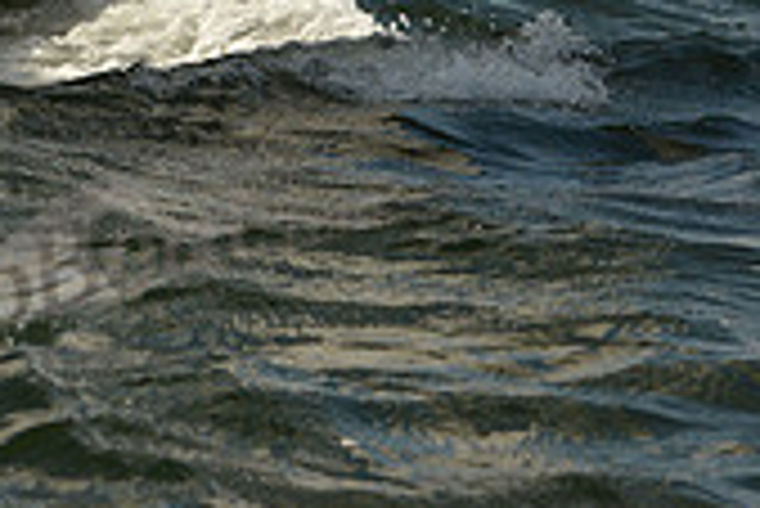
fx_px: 5071
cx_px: -481
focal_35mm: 240
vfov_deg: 5.7
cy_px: -353
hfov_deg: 8.3
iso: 400
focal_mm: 70
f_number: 8
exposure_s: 1/800
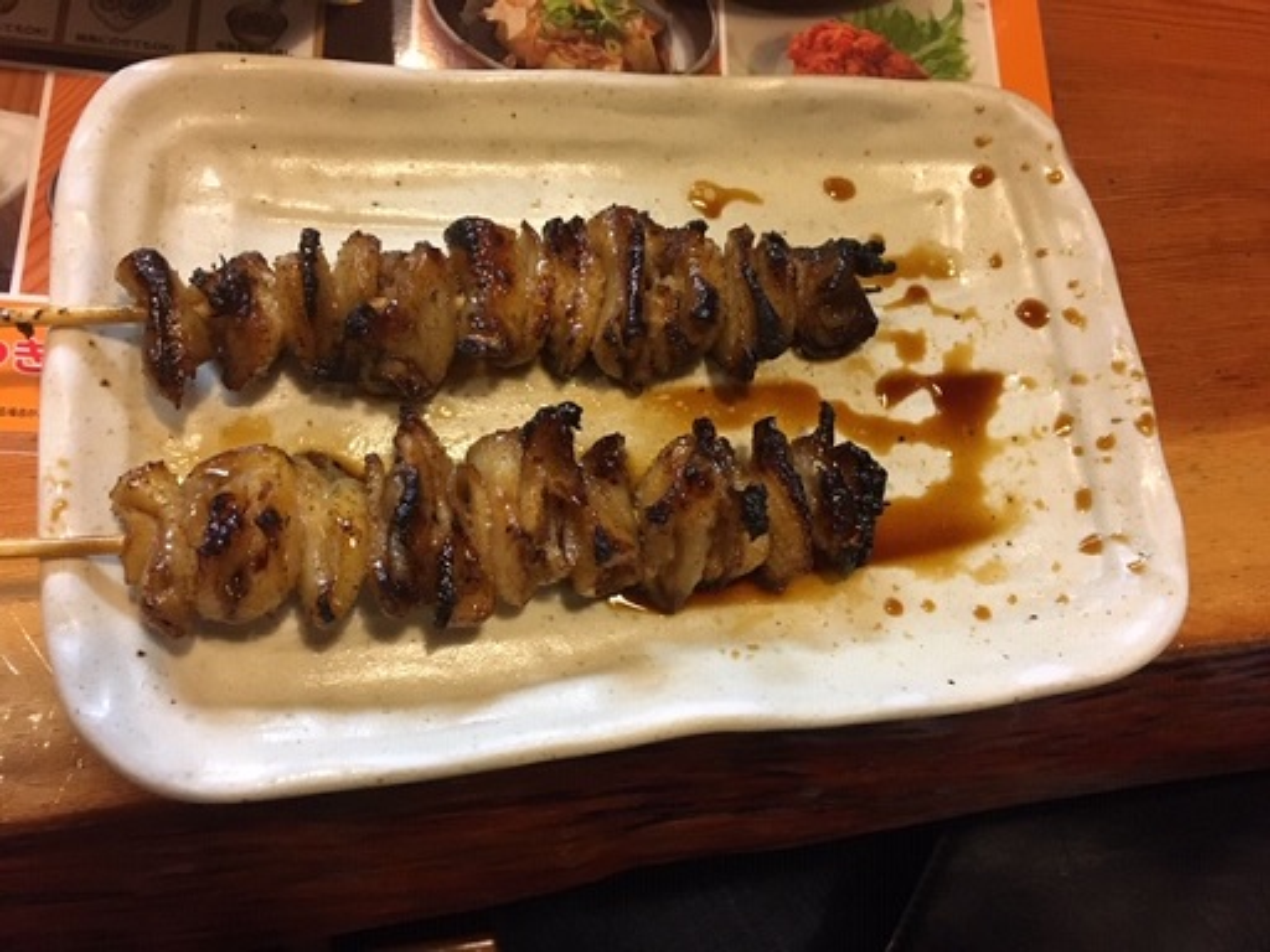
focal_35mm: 29
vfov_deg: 48.2
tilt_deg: -69.7
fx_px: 1064
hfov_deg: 61.7
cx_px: 635
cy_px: 476
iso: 200
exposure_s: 1/30
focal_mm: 4.15
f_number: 2.2
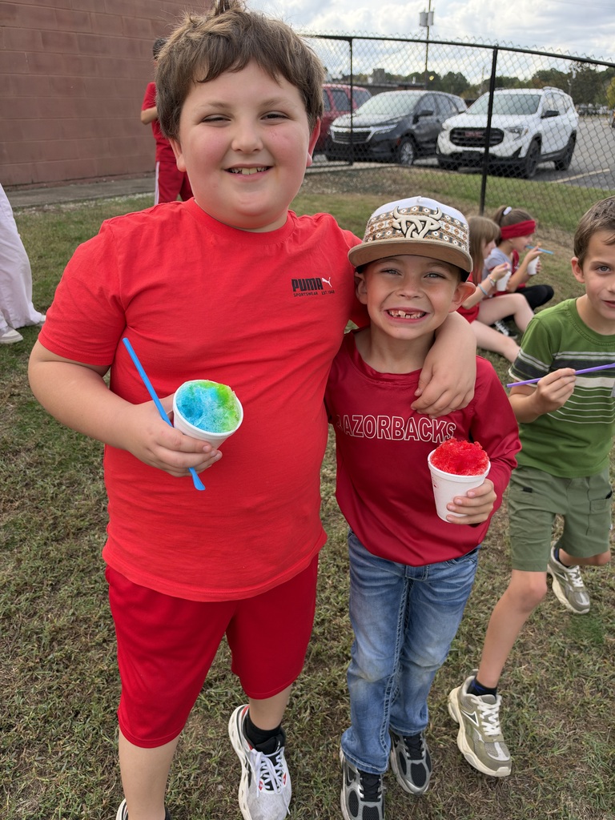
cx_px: 308
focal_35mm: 24
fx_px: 569
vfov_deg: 71.6
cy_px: 410
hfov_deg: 56.8
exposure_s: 1/1167
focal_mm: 6.93
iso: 100
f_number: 1.8
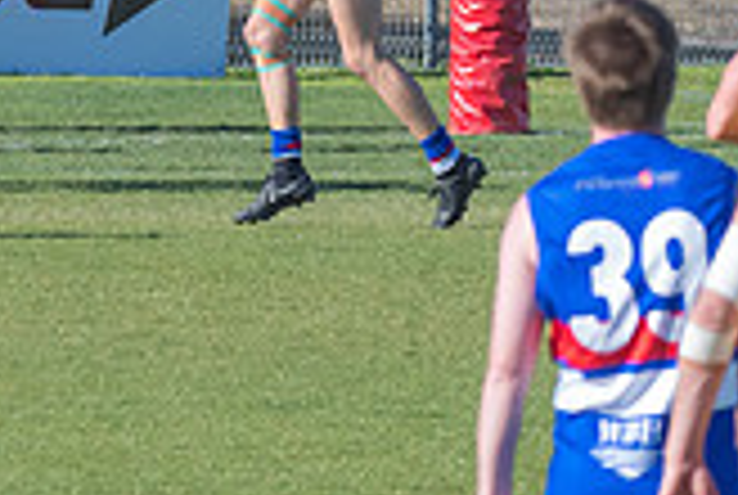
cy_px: 157
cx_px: -156
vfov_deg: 1.1
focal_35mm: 1284
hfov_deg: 1.6
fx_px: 26369
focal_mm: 220
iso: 800
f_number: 8
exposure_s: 1/1600
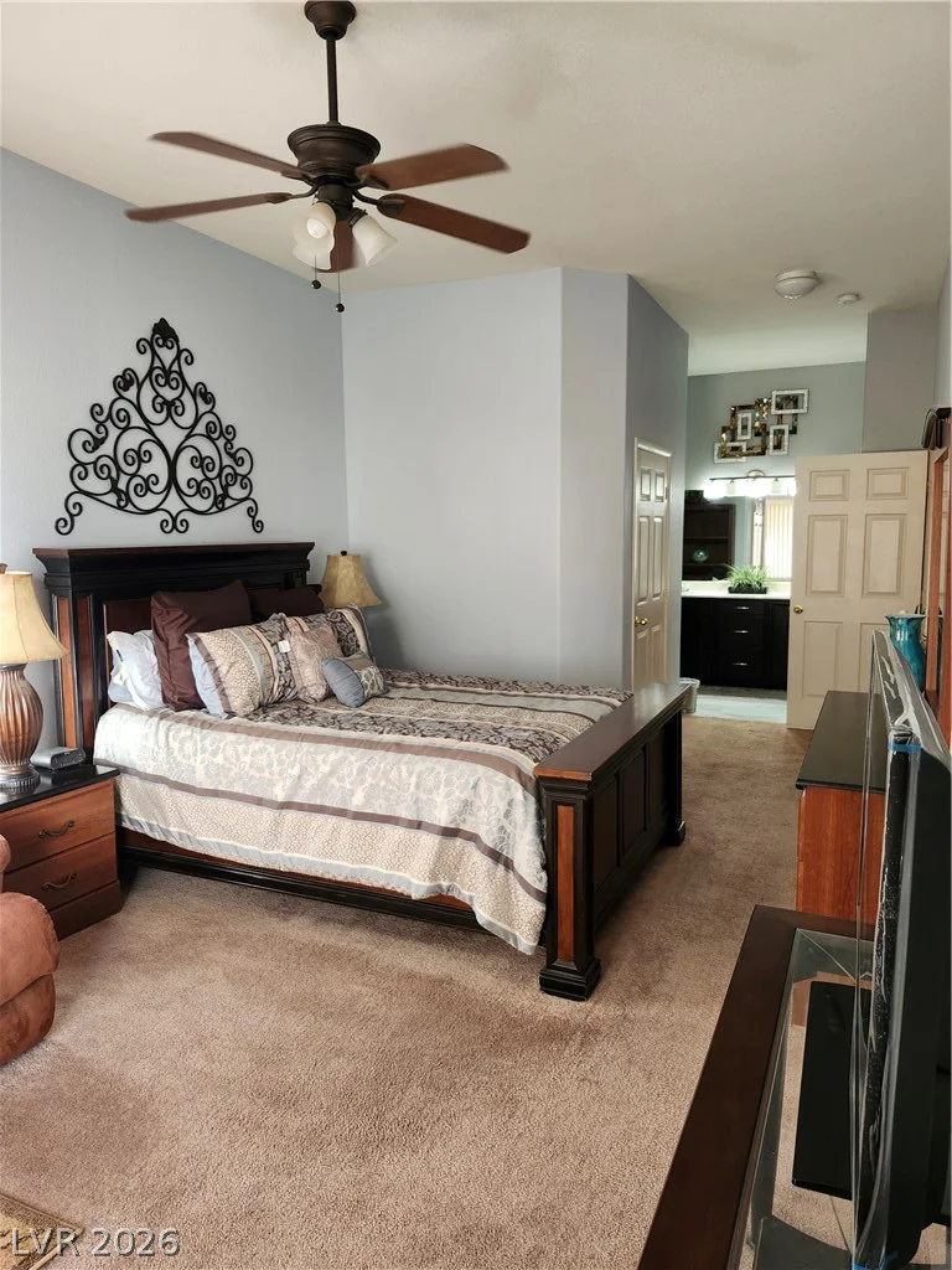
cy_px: 635
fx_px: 843
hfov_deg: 58.9
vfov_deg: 73.9
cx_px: 476
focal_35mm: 23
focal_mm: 5.54
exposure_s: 1/120
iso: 400
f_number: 1.8
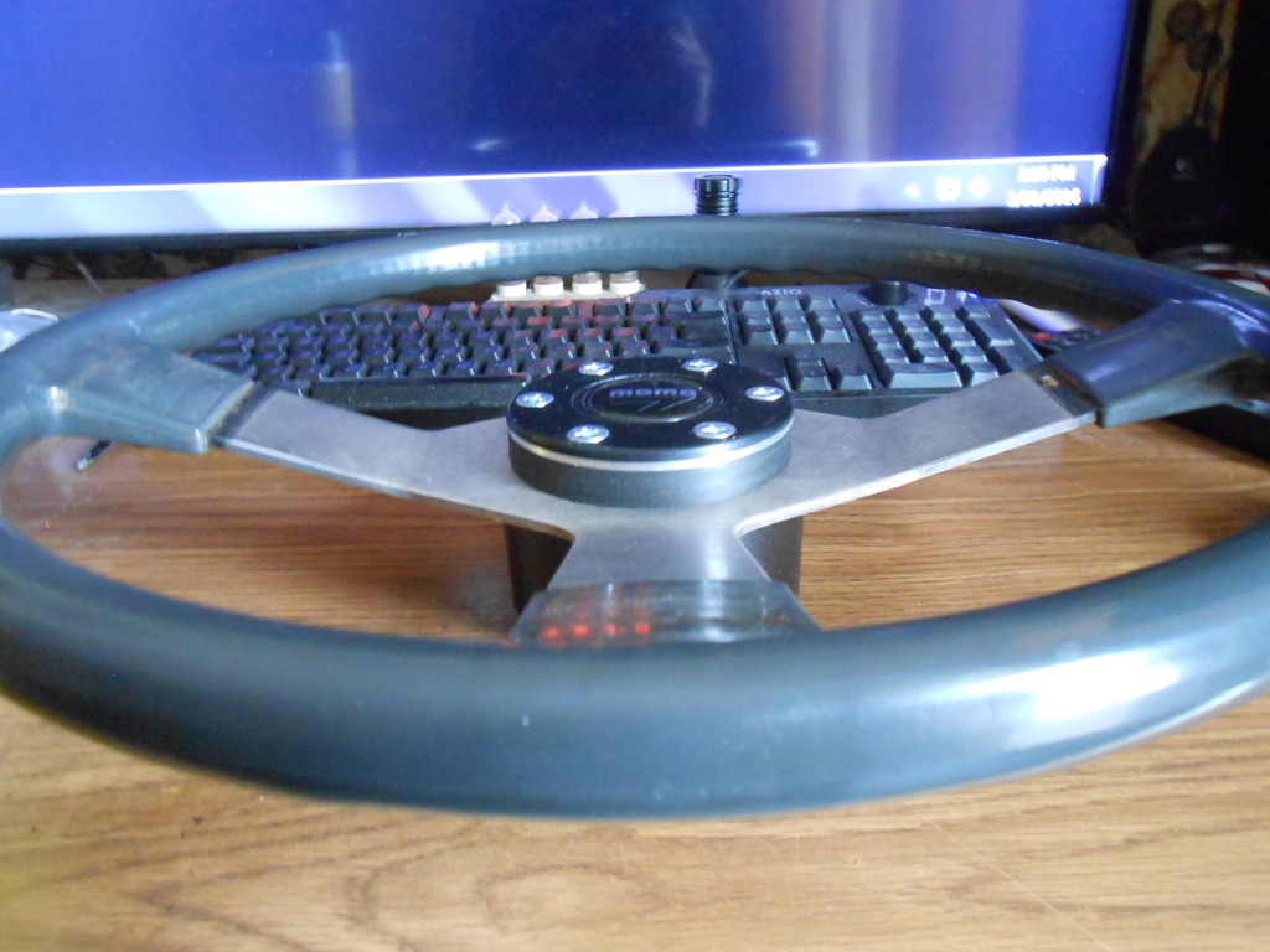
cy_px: 476
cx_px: 635
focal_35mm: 26
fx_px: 954
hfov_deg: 67.3
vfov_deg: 53.1
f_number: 3.5
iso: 800
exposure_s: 1/3
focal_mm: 4.6
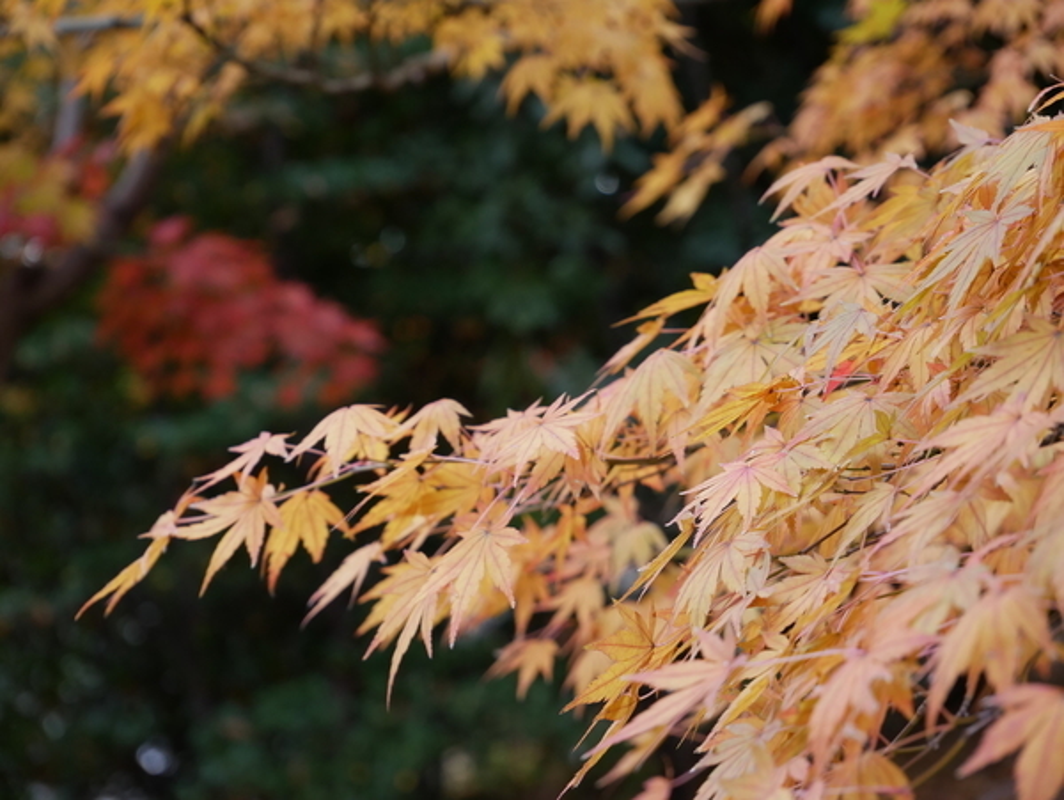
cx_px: 532
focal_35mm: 120
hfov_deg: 16.4
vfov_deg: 12.4
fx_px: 3691
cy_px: 400
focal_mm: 60
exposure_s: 1/125
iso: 400
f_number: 5.6
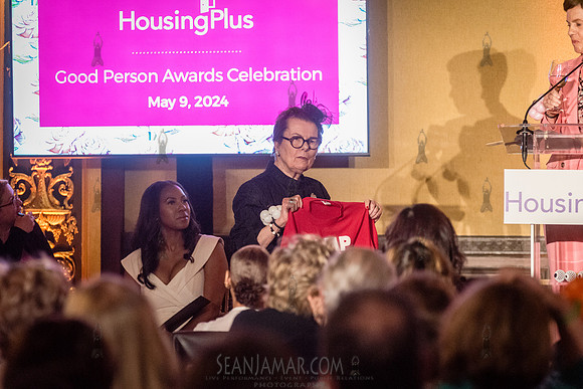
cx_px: 292
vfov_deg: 8.9
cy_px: 194
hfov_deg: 13.2
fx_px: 2511
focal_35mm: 155
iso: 6400
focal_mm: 155
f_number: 4
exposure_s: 1/200
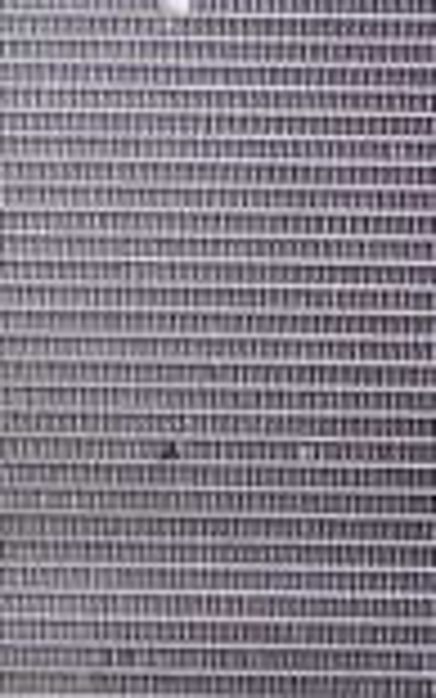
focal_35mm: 148
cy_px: 140
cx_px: 535
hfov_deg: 8.8
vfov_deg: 14.1
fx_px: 2811
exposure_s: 1/40
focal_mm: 6.37
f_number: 2.5
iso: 200
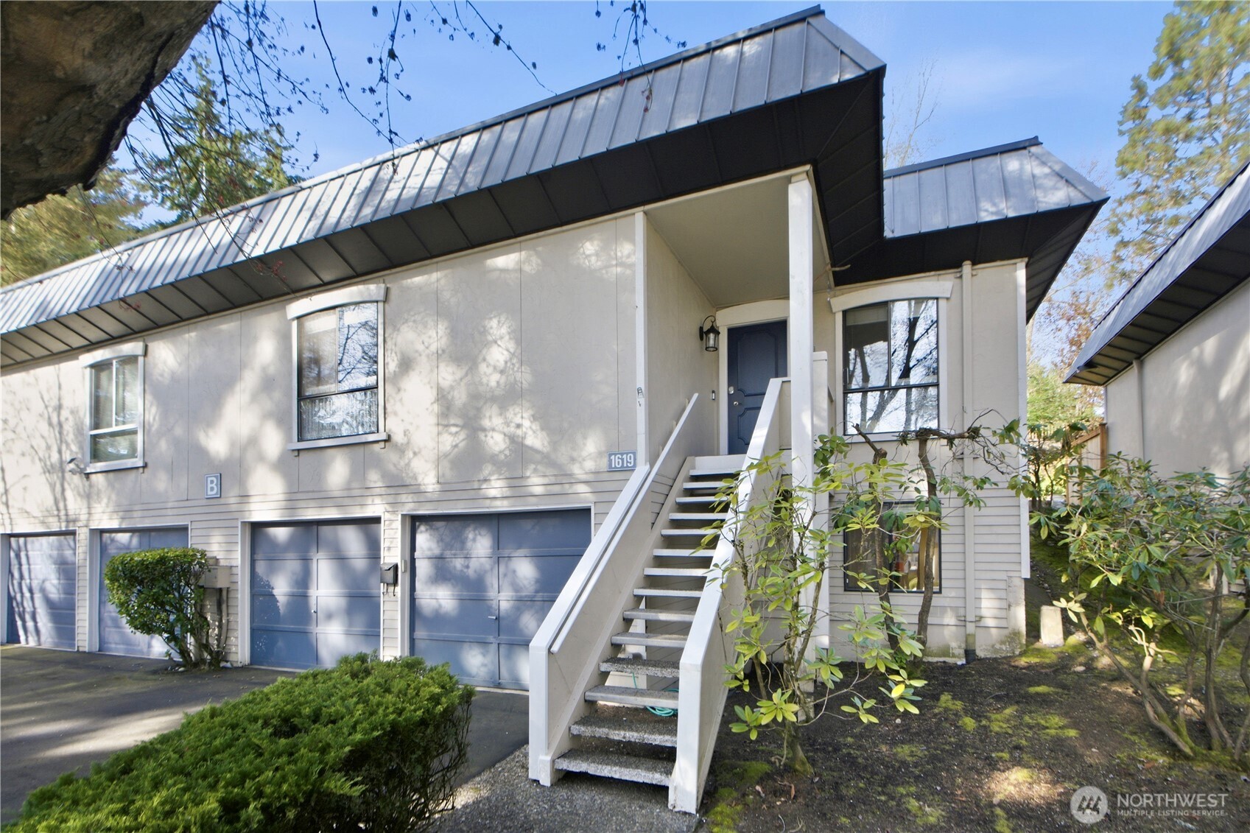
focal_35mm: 16
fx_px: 555
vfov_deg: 73.7
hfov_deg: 96.7
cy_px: 416
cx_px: 625
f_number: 9
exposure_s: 1/25
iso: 400
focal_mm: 16
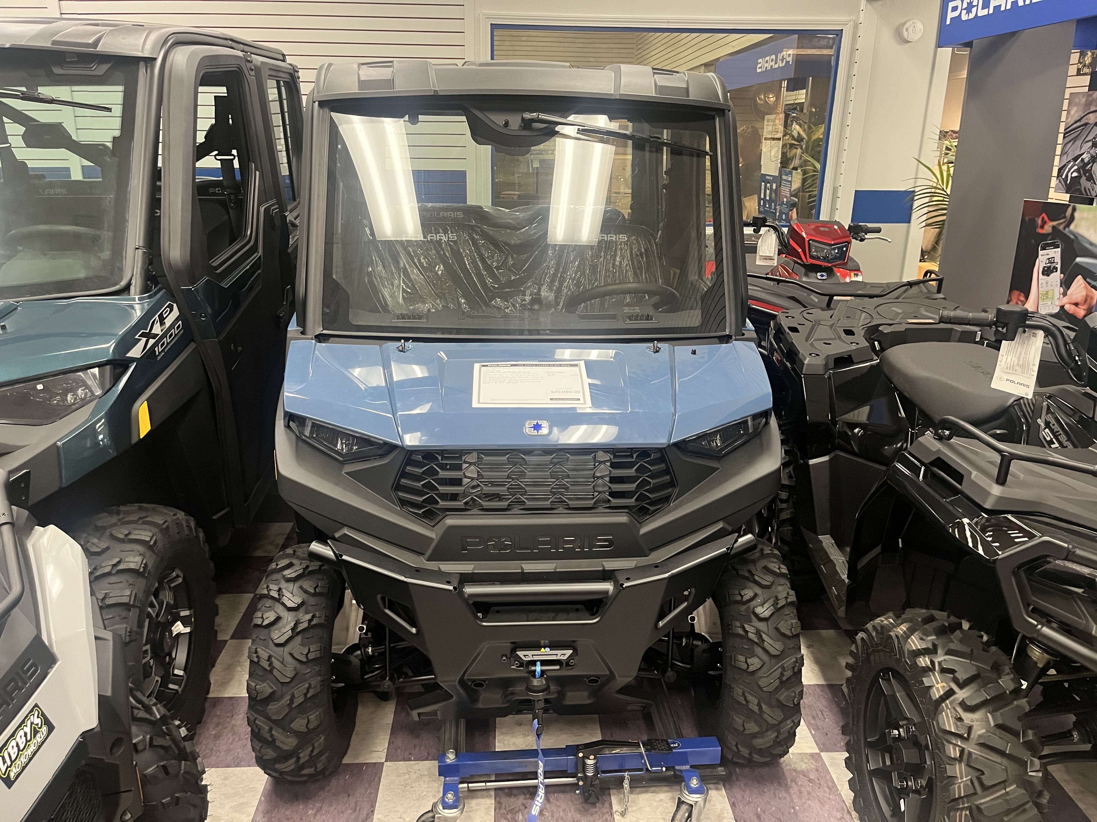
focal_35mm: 26
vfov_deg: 53.1
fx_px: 824
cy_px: 411
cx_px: 548
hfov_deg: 67.3
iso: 500
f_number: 1.6
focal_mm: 5.1
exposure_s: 1/55
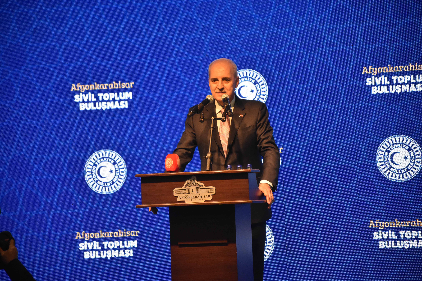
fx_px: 2461
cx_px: 211
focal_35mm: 210
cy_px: 140
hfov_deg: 9.8
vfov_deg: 6.5
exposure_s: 1/250
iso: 2500
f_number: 5.6
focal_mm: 140
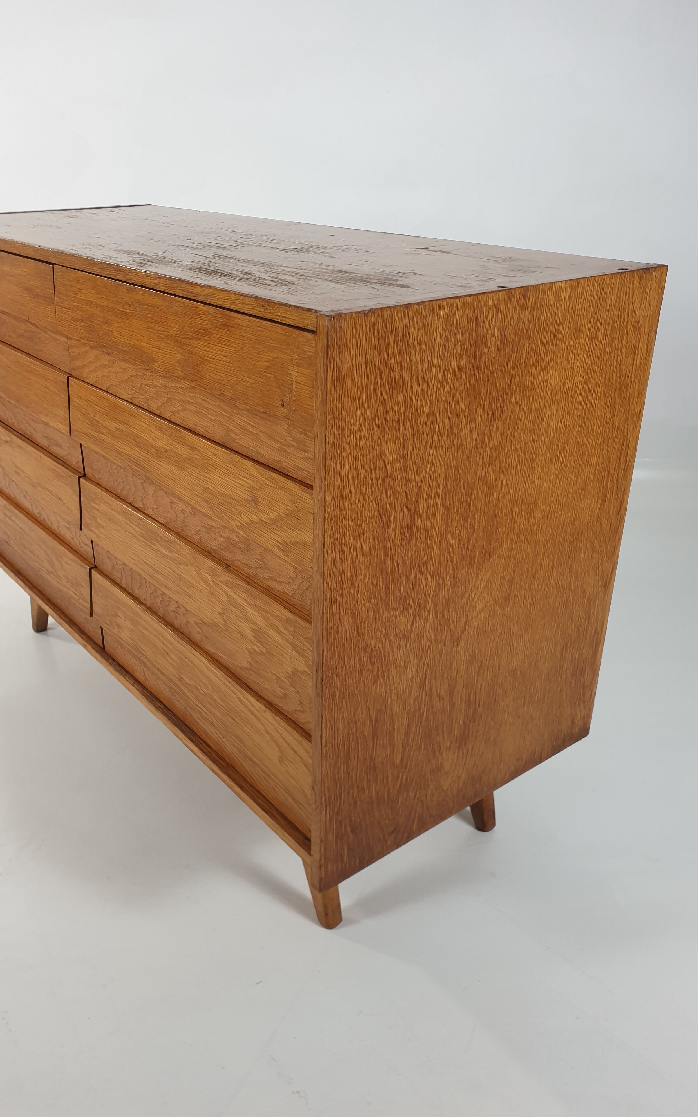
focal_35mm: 28
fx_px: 852
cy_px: 551
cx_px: 294
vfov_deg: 66.5
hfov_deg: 44.4
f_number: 2.4
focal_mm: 4.3
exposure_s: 1/100
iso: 80
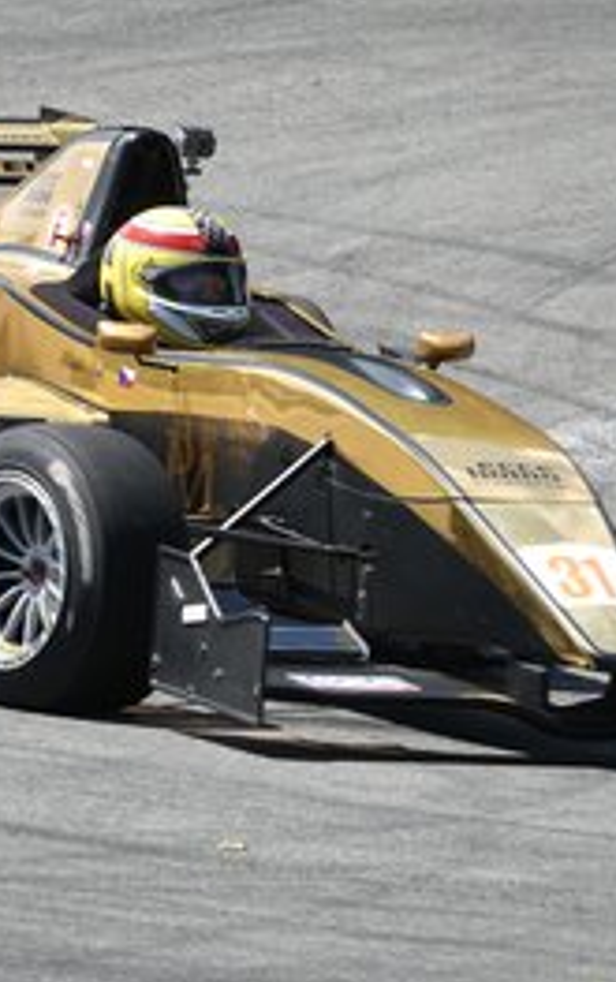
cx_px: 131
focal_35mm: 557
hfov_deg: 2.4
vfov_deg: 3.8
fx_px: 14921
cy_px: 556
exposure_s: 1/800
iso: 125
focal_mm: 117.29
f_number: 4
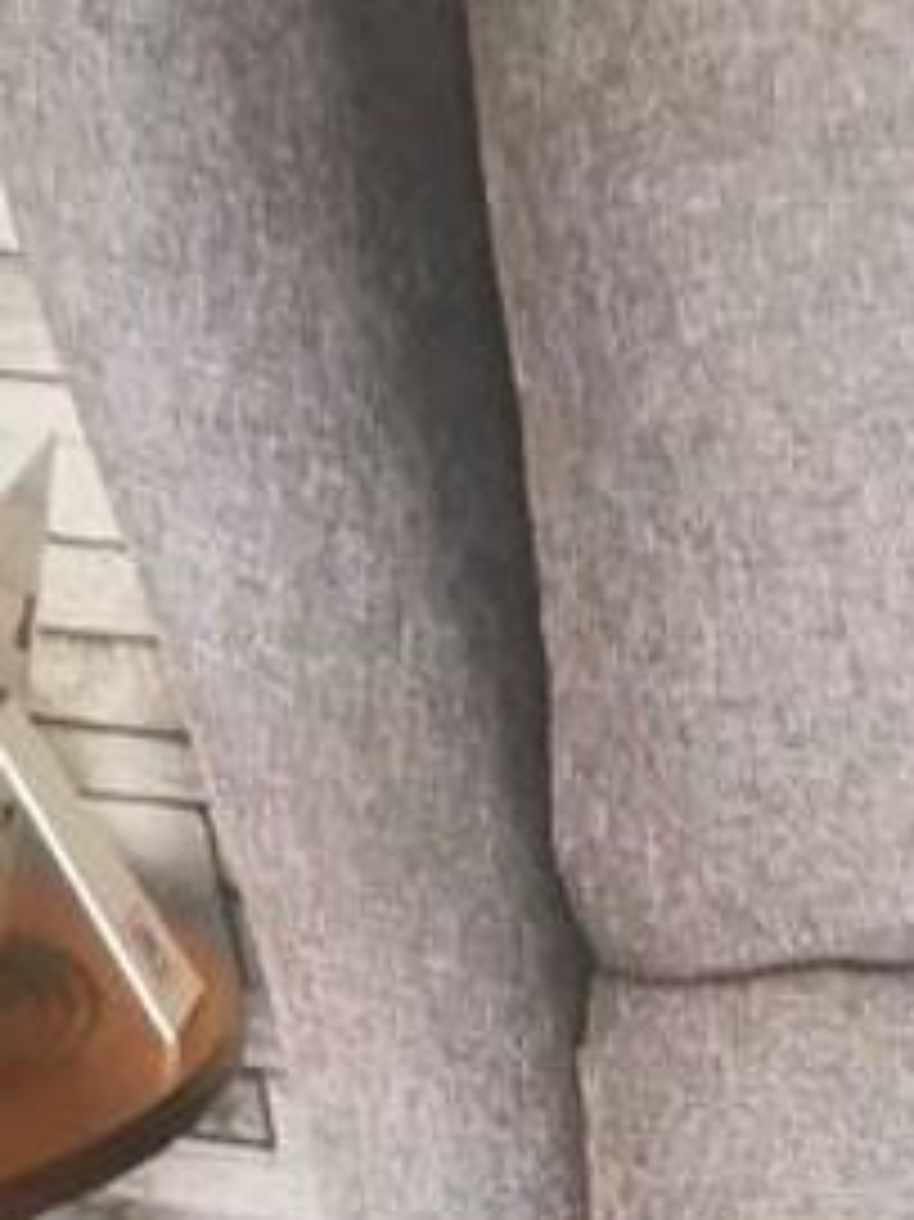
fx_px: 4686
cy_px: 2339
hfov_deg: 10.6
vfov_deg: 13.1
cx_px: 1531
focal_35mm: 133
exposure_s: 1/33.3
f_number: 1.8
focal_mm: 5.58
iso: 400
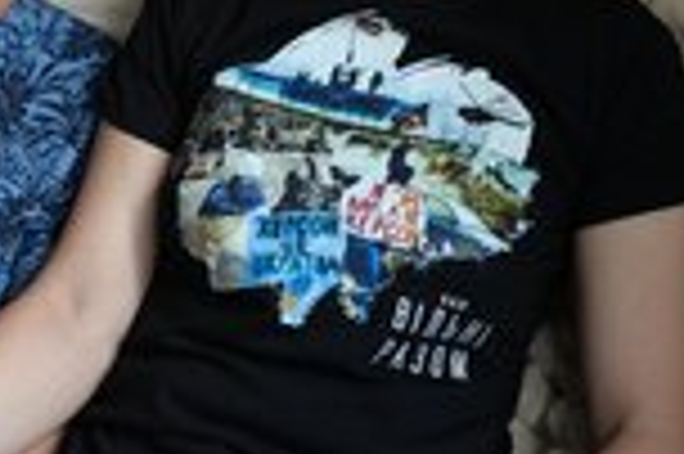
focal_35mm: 79
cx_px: 45
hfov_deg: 24.8
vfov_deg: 16.9
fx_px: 1499
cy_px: 7
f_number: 4
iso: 4000
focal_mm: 30
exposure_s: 1/160
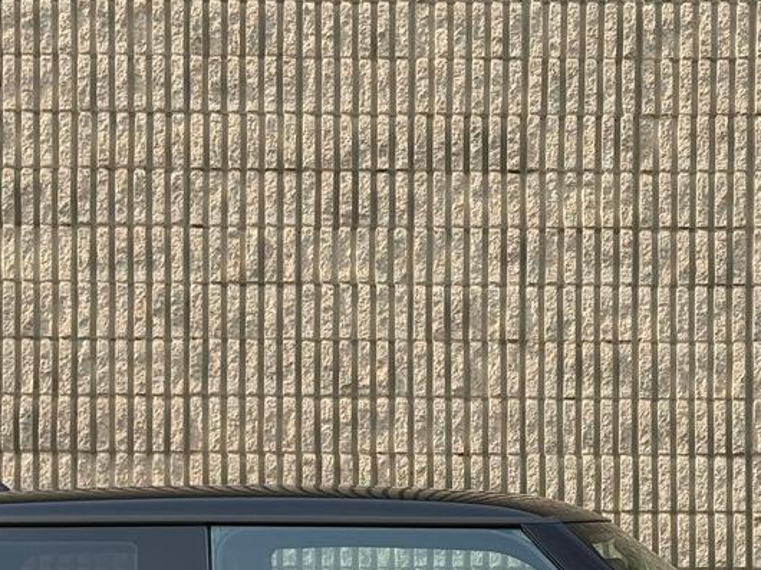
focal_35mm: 116
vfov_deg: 12.6
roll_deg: -0.1
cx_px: 461
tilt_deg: +2.2
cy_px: 581
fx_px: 2549
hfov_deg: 17.0
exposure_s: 1/2494
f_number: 1.78
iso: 100
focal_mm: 6.76
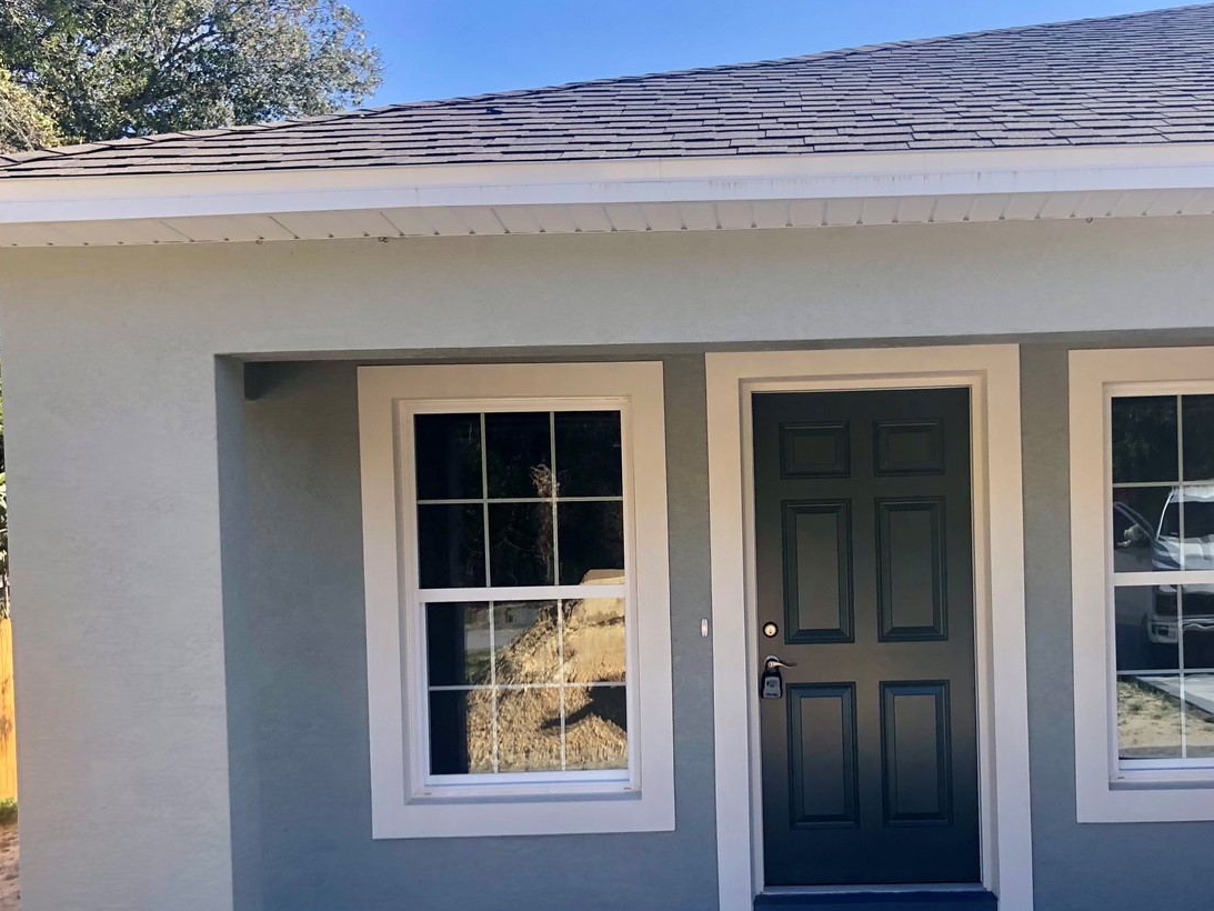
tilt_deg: -1.8
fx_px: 1438
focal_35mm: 41
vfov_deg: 34.9
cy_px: 583
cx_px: 796
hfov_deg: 45.2
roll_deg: +1.2
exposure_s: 1/533
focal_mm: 3.99
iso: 20
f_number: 1.8
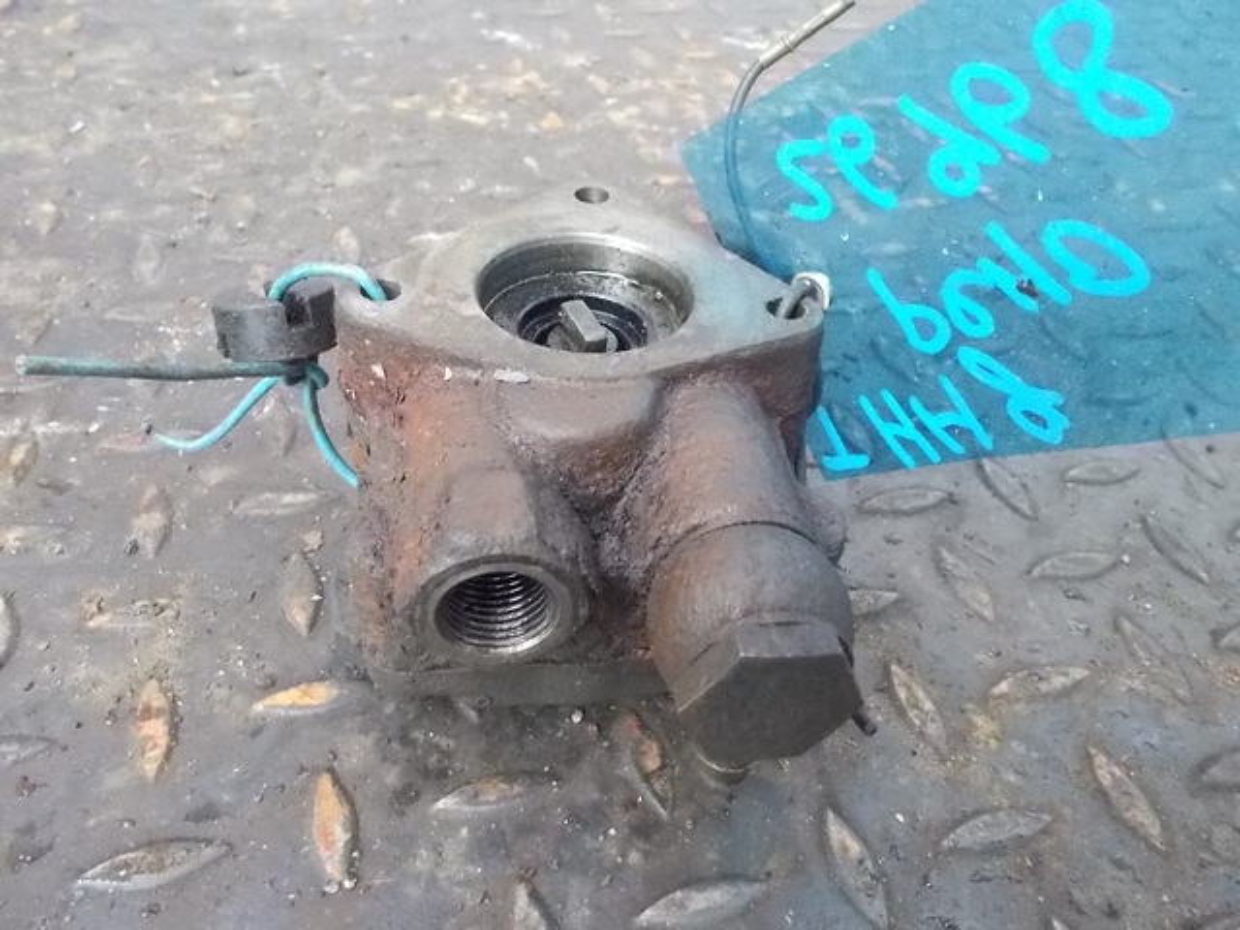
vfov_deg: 48.2
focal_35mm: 29
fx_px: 1039
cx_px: 620
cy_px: 465
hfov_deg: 61.7
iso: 800
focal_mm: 4.1
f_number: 3.3
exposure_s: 1/40
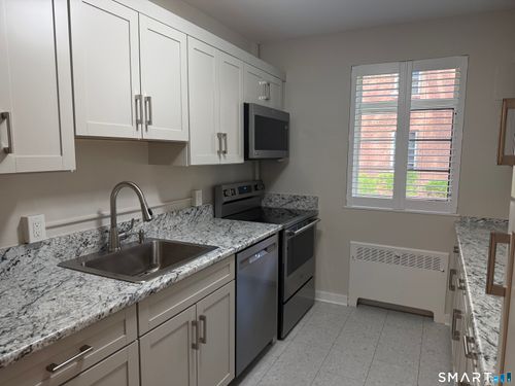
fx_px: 357
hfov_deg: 71.6
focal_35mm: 24
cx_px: 258
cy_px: 193
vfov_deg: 56.8
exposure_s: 1/120
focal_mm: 6.76
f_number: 1.78
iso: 200
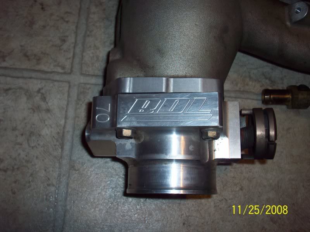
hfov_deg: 50.1
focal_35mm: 37
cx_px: 155
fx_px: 331
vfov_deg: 38.7
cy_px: 116
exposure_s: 1/64
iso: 80
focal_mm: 6.2
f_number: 2.8
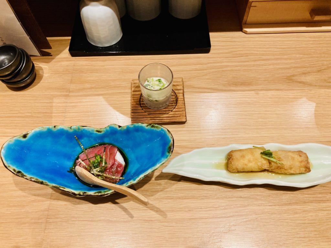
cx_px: 166
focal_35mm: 28
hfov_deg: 63.4
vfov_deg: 49.7
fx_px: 268
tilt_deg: -61.4
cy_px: 124
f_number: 1.8
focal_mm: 3.99
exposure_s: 1/57
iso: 80
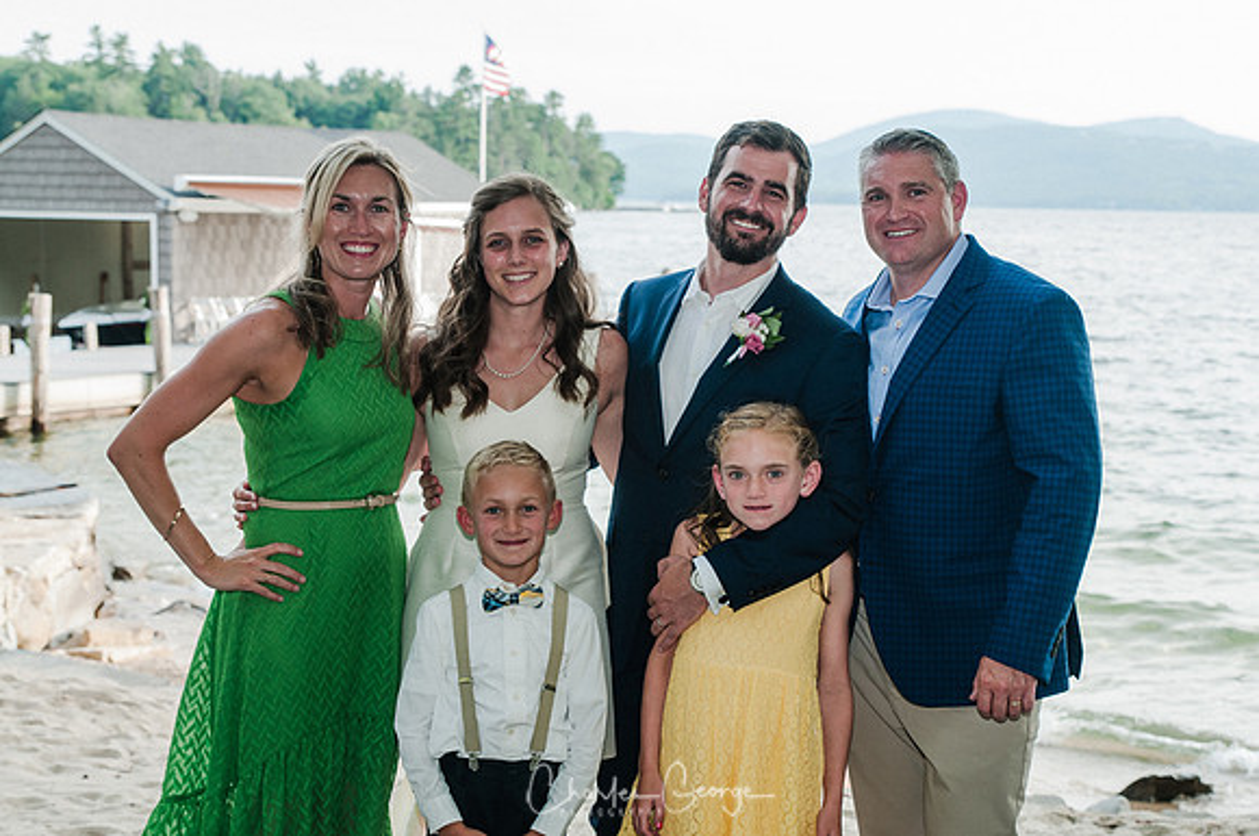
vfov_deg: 22.6
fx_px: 2095
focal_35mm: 60
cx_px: 630
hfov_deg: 33.4
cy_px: 418
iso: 200
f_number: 4
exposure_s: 1/160
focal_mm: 40
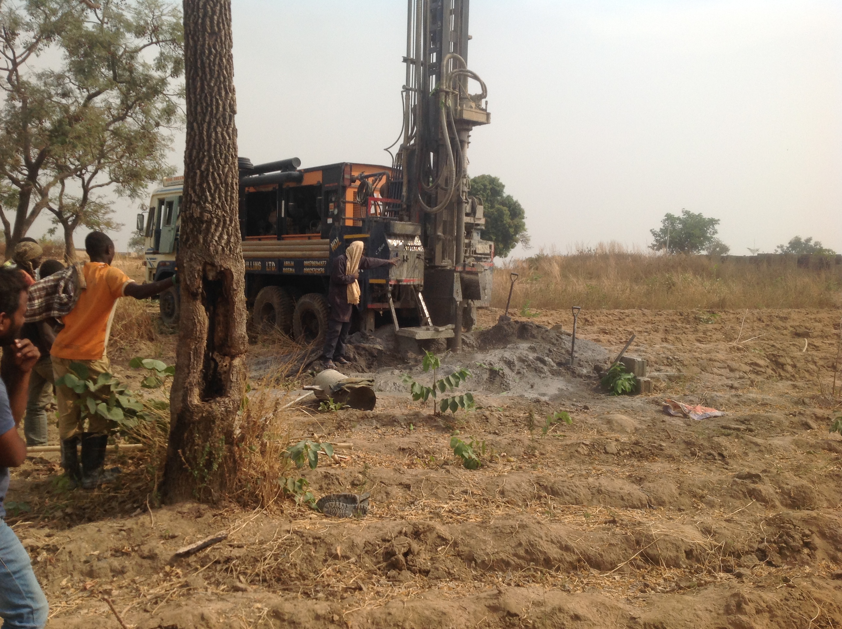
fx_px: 850
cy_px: 314
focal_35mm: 35
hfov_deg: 52.7
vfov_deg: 40.6
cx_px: 421
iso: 50
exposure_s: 1/1890
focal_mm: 4.28
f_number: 2.4
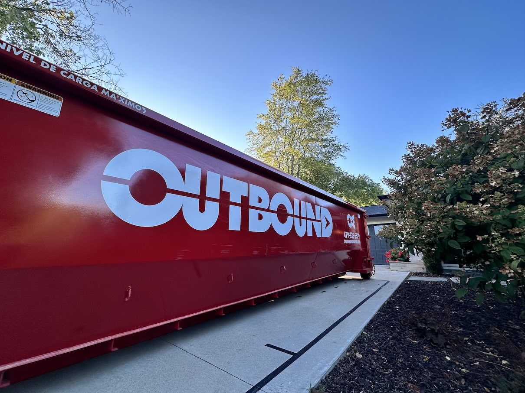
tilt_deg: +15.4
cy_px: 196
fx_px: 212
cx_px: 262
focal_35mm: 14
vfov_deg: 85.7
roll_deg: -1.3
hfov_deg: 102.1
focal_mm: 2.22
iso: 40
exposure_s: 1/228
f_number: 2.2
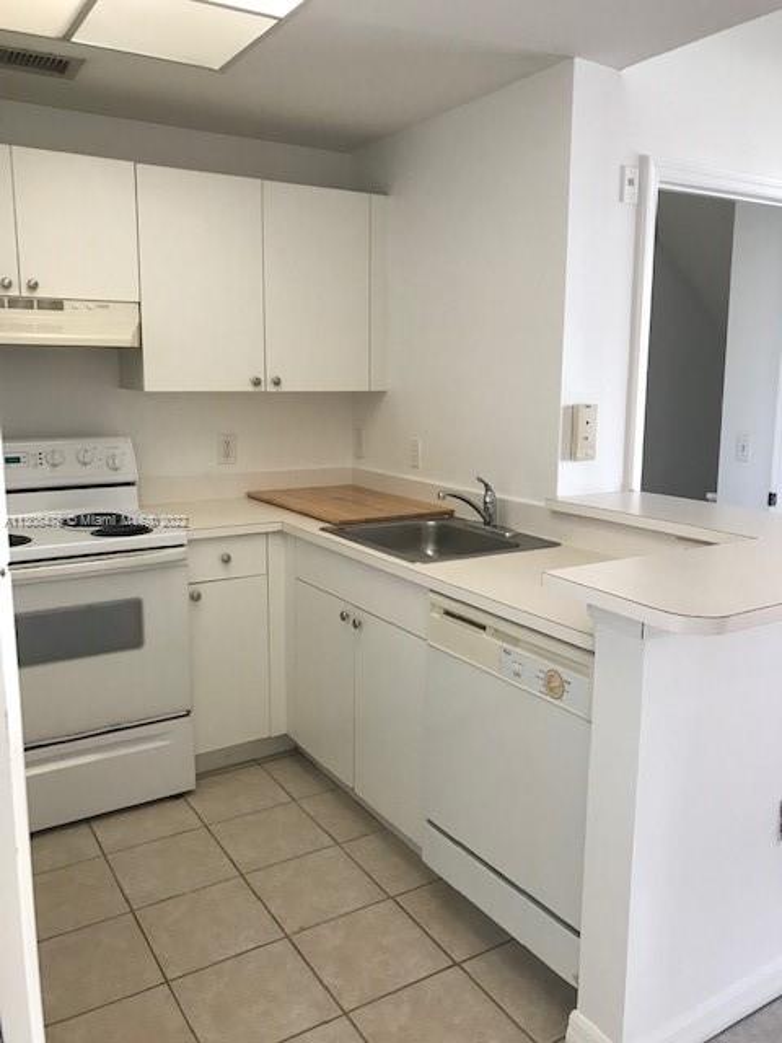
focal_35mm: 28
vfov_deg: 63.4
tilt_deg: -9.0
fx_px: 843
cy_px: 522
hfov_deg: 49.7
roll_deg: -0.1
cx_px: 391
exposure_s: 1/40
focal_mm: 3.99
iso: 32
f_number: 1.8
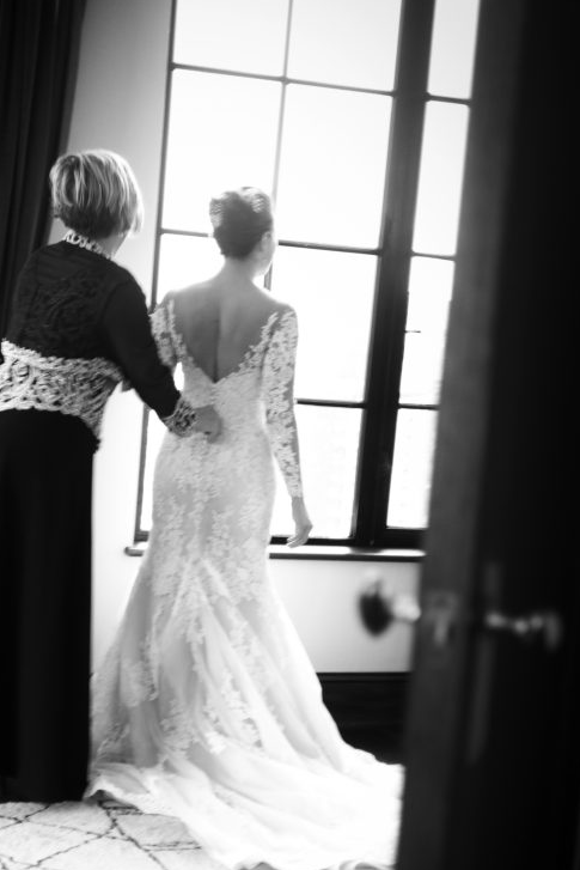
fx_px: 1594
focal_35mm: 66
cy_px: 572
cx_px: 190
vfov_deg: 30.3
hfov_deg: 20.5
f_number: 1.8
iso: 800
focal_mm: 32
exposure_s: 1/10
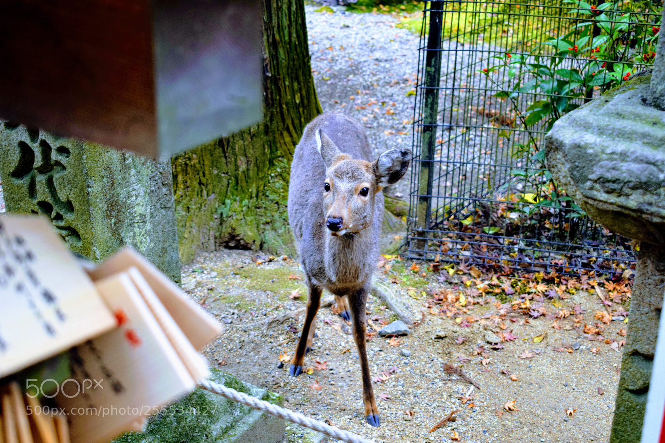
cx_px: 332
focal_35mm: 57
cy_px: 222
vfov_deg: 23.8
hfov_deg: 35.1
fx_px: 1053
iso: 640
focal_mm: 38
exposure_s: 1/60
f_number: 4.8
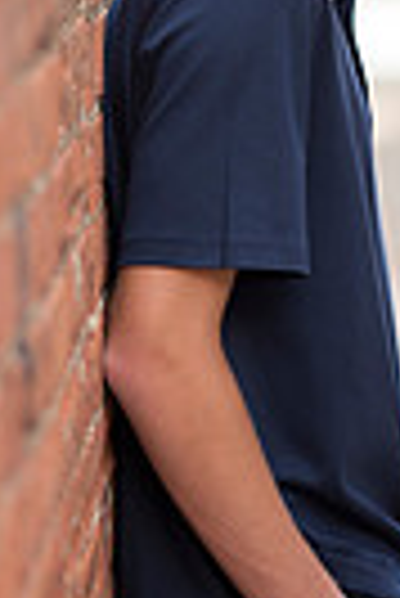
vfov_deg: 7.2
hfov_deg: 4.8
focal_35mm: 287
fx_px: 4771
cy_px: 198
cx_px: 265
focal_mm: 85
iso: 100
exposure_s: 1/320
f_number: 1.8
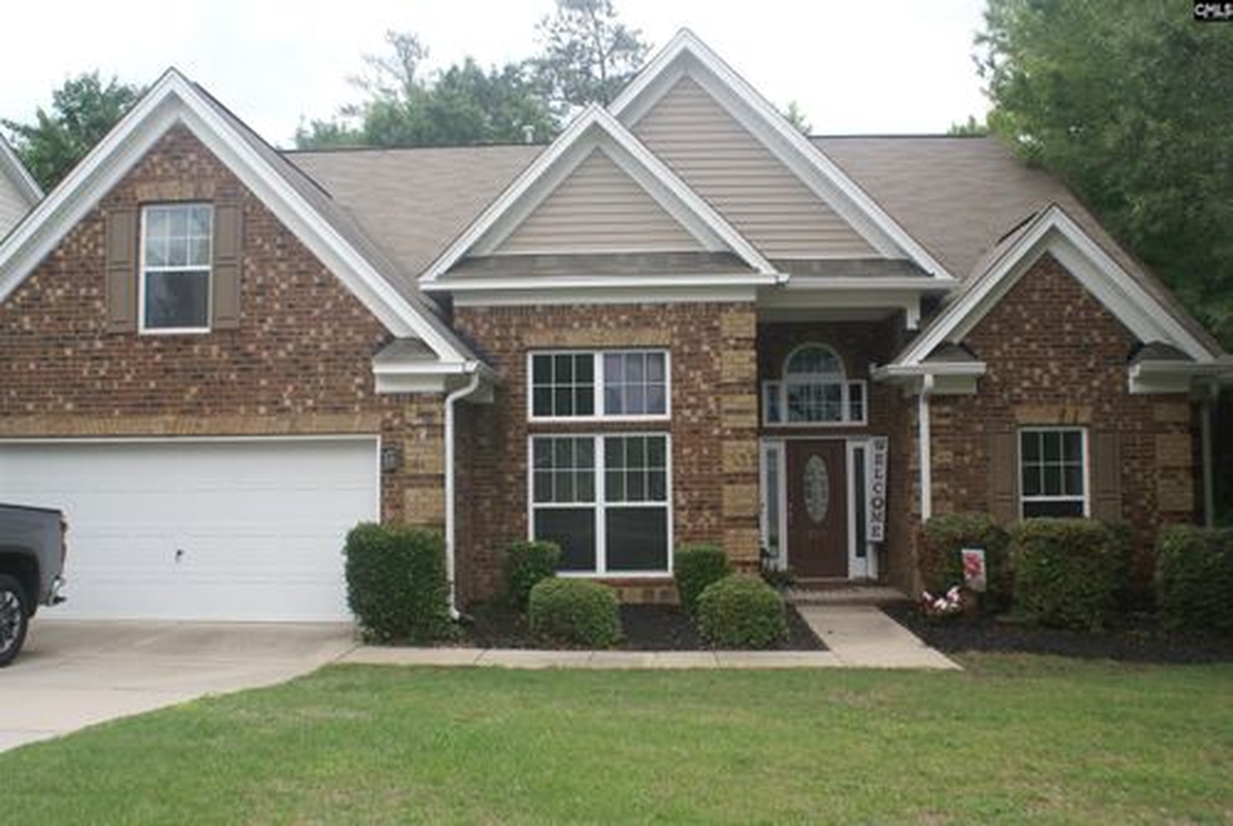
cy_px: 413
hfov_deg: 61.9
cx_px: 616
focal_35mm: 30
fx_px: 1029
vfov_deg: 43.7
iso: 100
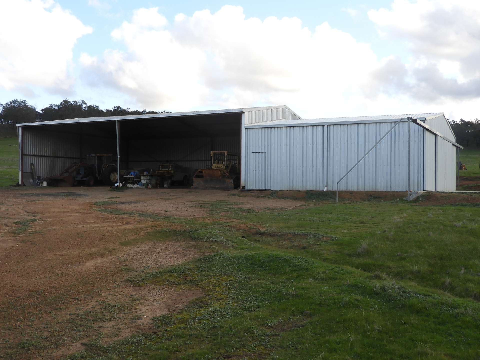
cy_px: 180
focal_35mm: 40
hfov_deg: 46.8
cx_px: 240
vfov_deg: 36.0
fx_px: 555
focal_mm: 7.2
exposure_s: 1/320
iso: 100
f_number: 3.8
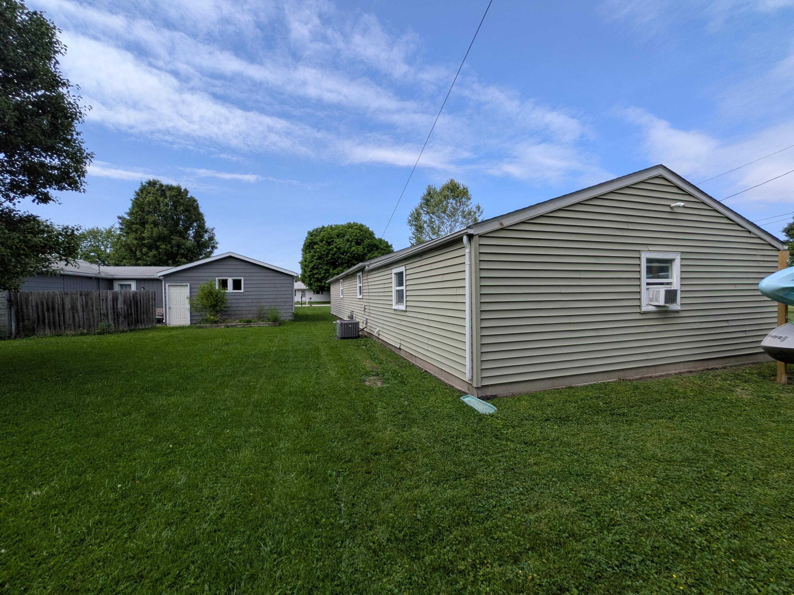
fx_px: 321
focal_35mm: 14
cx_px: 397
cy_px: 298
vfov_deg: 85.7
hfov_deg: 102.1
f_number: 2.2
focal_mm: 1.83
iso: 50
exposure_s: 1/1527
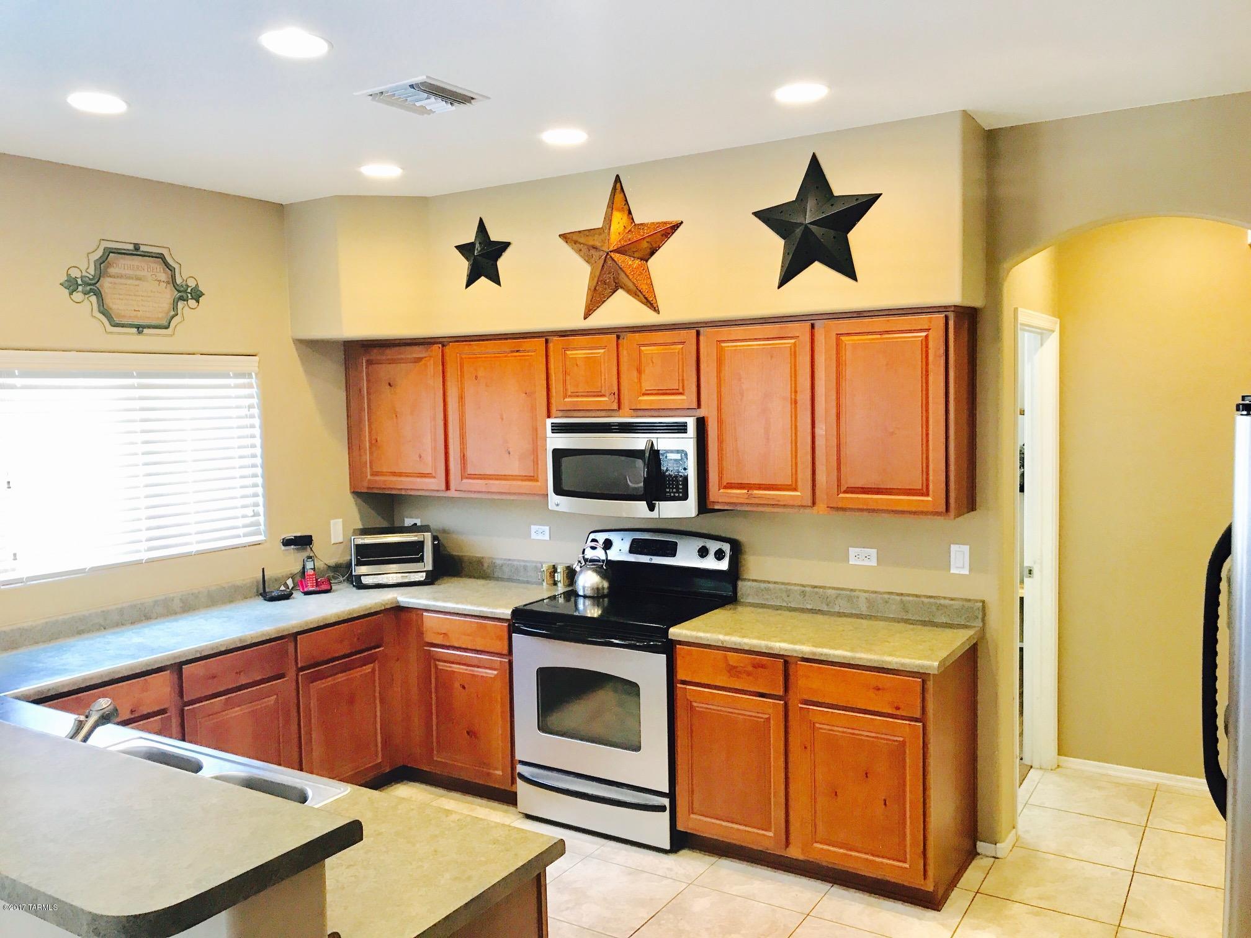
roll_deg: +1.5
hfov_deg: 63.4
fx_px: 1012
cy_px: 469
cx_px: 626
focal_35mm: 28
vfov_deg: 49.7
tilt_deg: -4.7
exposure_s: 1/20
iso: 32
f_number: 1.8
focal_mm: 3.99
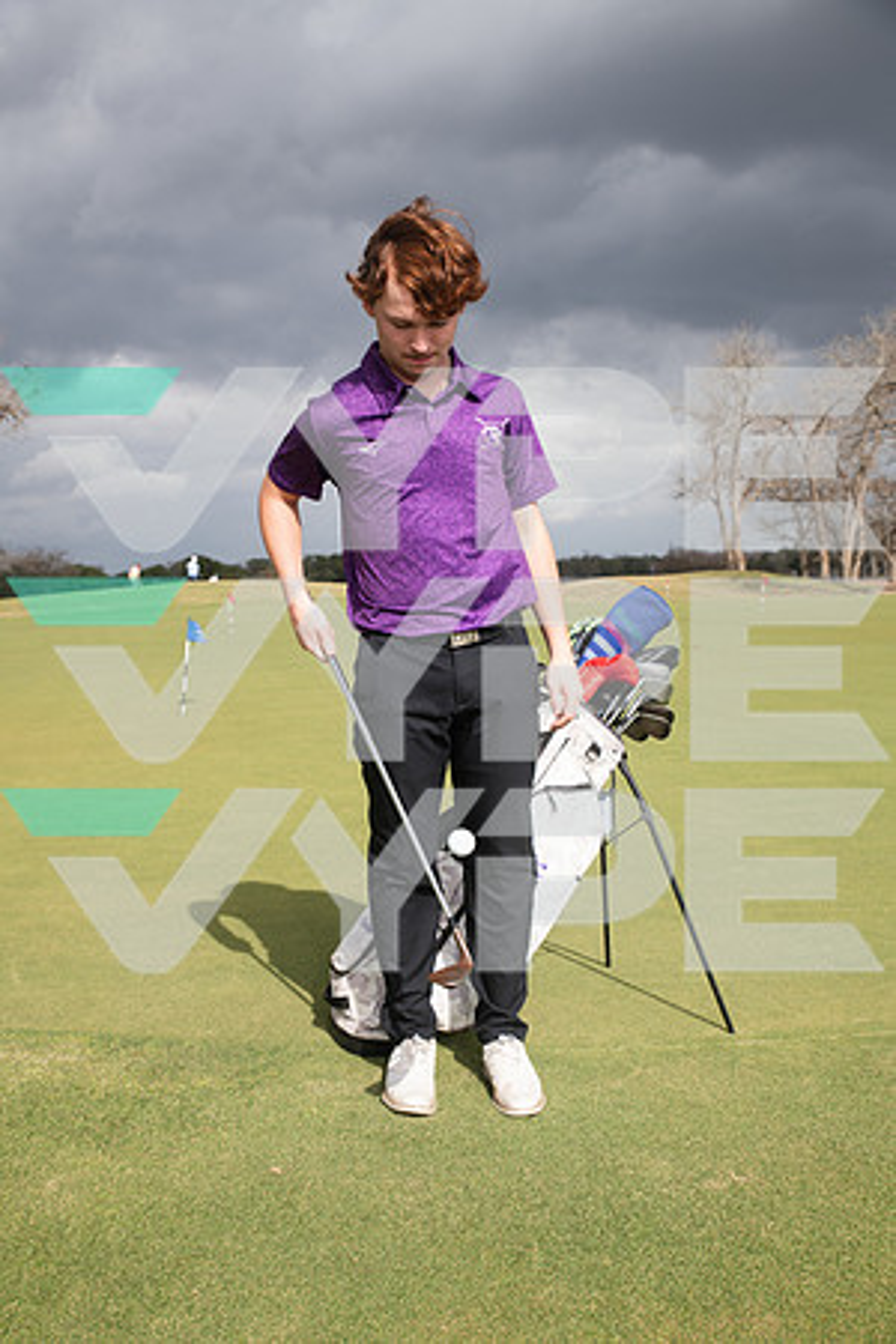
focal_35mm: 35
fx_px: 1307
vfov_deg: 54.4
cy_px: 672
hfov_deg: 37.9
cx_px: 448
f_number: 6.3
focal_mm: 35
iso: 100
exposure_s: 1/400
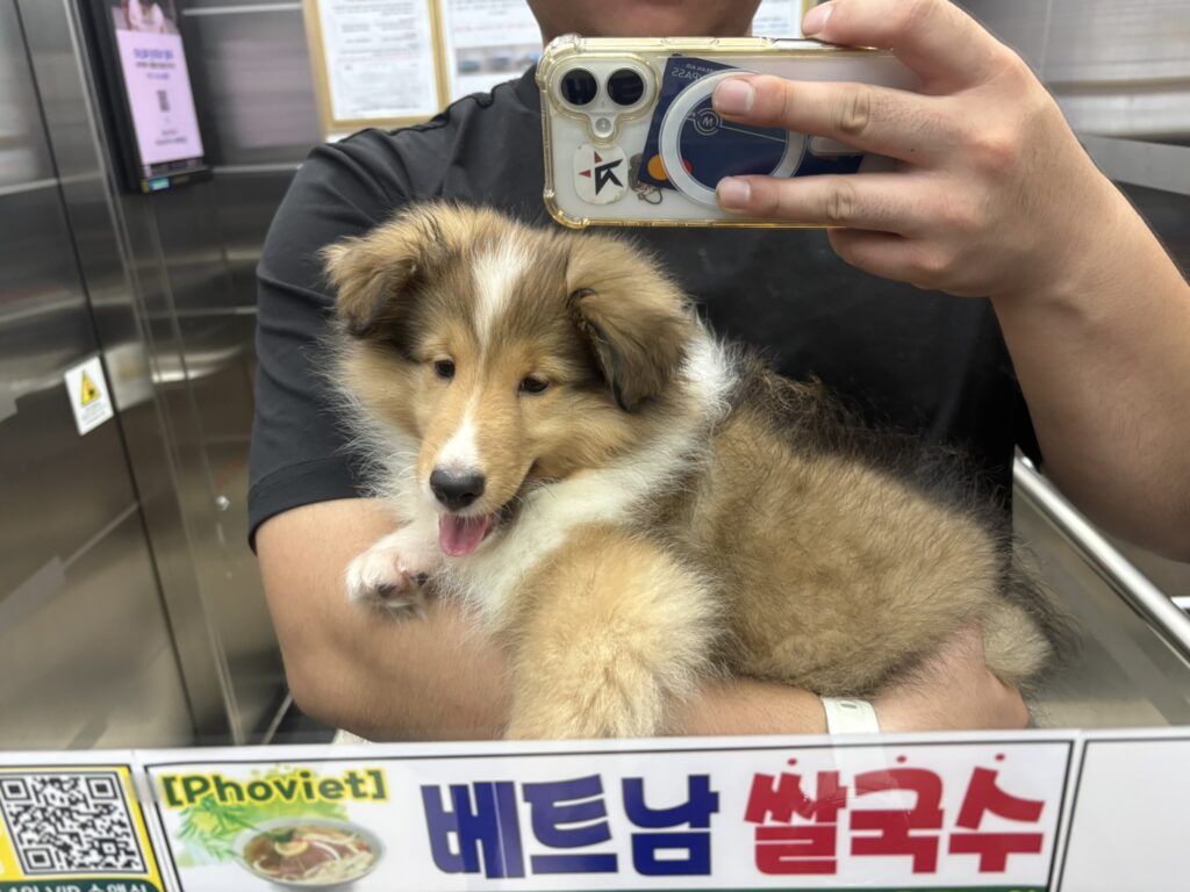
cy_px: 446
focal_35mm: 26
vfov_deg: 53.1
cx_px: 595
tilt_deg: -21.0
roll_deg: +3.9
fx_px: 894
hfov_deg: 67.3
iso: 250
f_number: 1.6
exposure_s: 1/60
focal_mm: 5.96
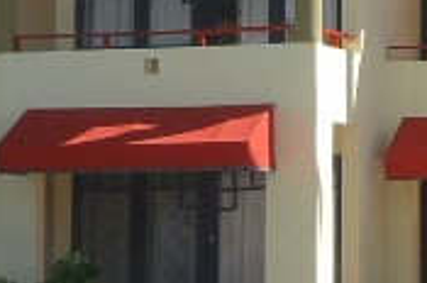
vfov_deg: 7.4
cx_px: 573
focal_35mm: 183
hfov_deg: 11.0
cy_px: 10
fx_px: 2167
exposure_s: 1/800
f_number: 3.4
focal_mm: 5
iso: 100
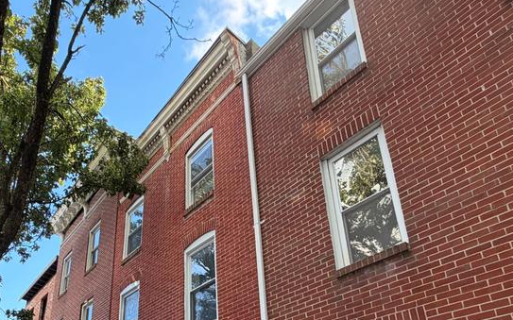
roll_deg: +0.7
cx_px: 188
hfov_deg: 65.4
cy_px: 325
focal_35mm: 28
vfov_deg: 39.0
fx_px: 391
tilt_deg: +19.7
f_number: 2.2
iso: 100
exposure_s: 1/121
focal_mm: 2.22
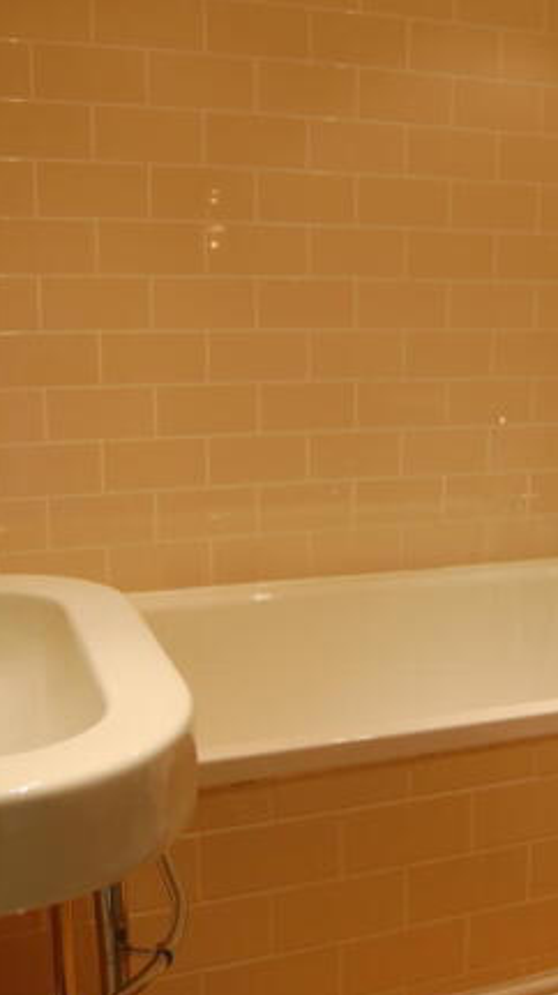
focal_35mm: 43
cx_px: 415
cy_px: 499
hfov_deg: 27.3
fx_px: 1133
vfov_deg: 47.4
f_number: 4
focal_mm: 18
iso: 400
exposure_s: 1/60
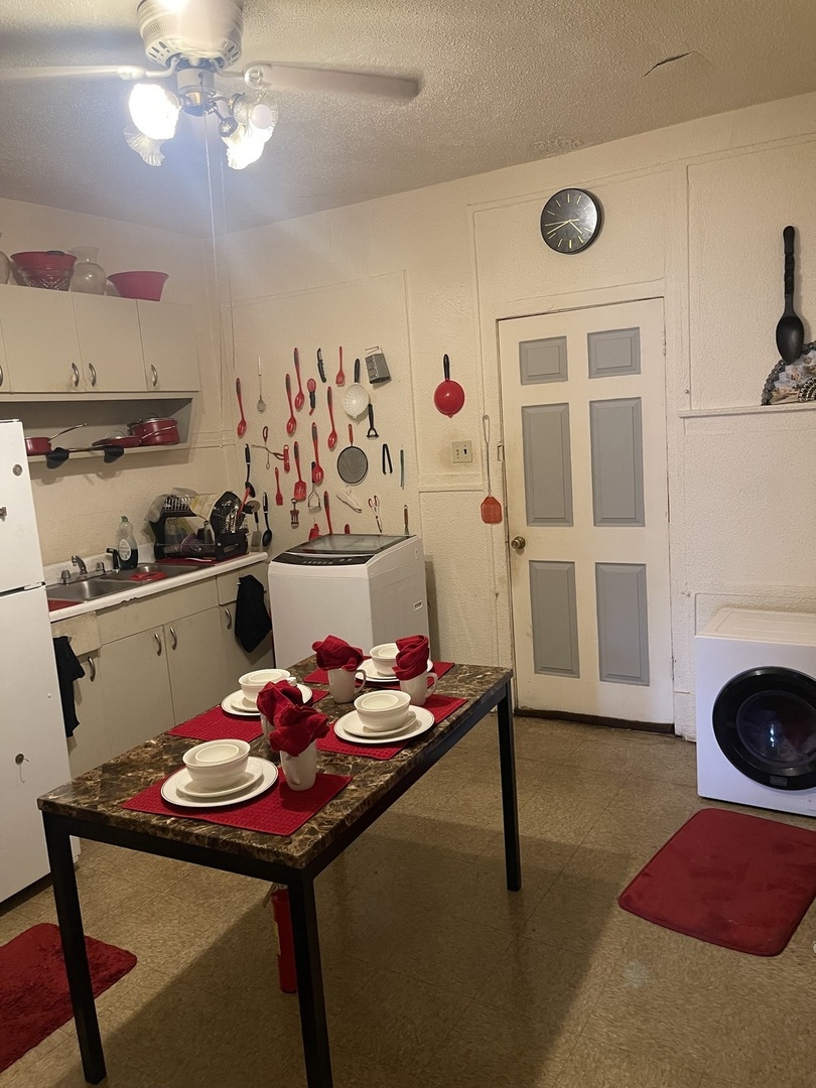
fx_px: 786
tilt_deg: -7.4
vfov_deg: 69.4
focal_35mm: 25
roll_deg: +3.7
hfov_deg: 54.9
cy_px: 544
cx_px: 408
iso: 400
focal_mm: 5.1
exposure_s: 1/60
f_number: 1.6
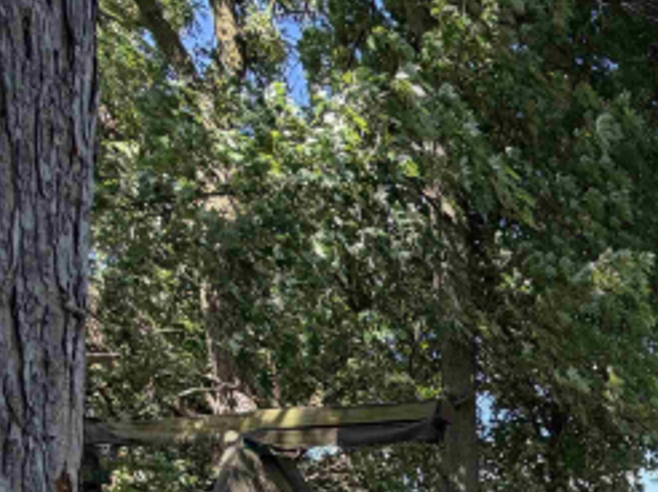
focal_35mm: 38
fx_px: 722
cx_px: 796
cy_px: 647
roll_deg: +0.7
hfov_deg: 37.0
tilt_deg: -6.1
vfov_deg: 29.8
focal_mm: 2.22
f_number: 2.2
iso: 40
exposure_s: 1/257
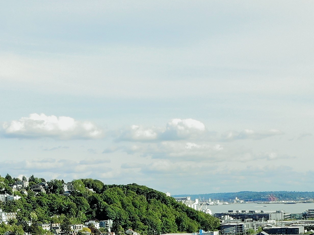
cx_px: 248
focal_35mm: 79
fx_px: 717
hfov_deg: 24.4
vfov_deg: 16.8
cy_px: 357
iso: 100
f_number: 2.8
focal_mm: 4.5
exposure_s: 1/640
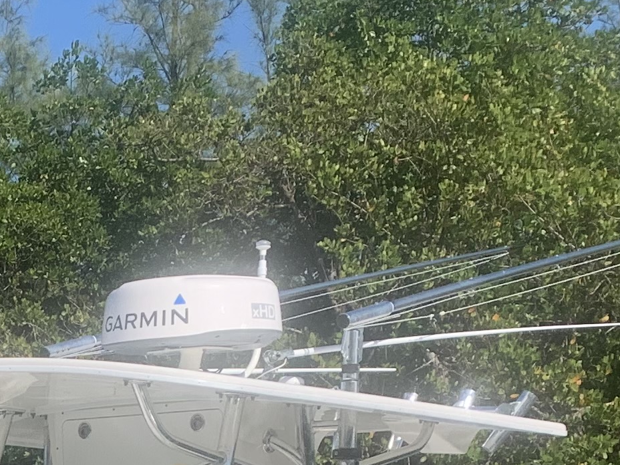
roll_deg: -0.3
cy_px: 879
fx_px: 2024
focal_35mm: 113
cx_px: -230
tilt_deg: -10.6
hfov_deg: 16.3
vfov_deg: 11.9
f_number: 1.8
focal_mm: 4.25
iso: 25
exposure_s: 1/3289
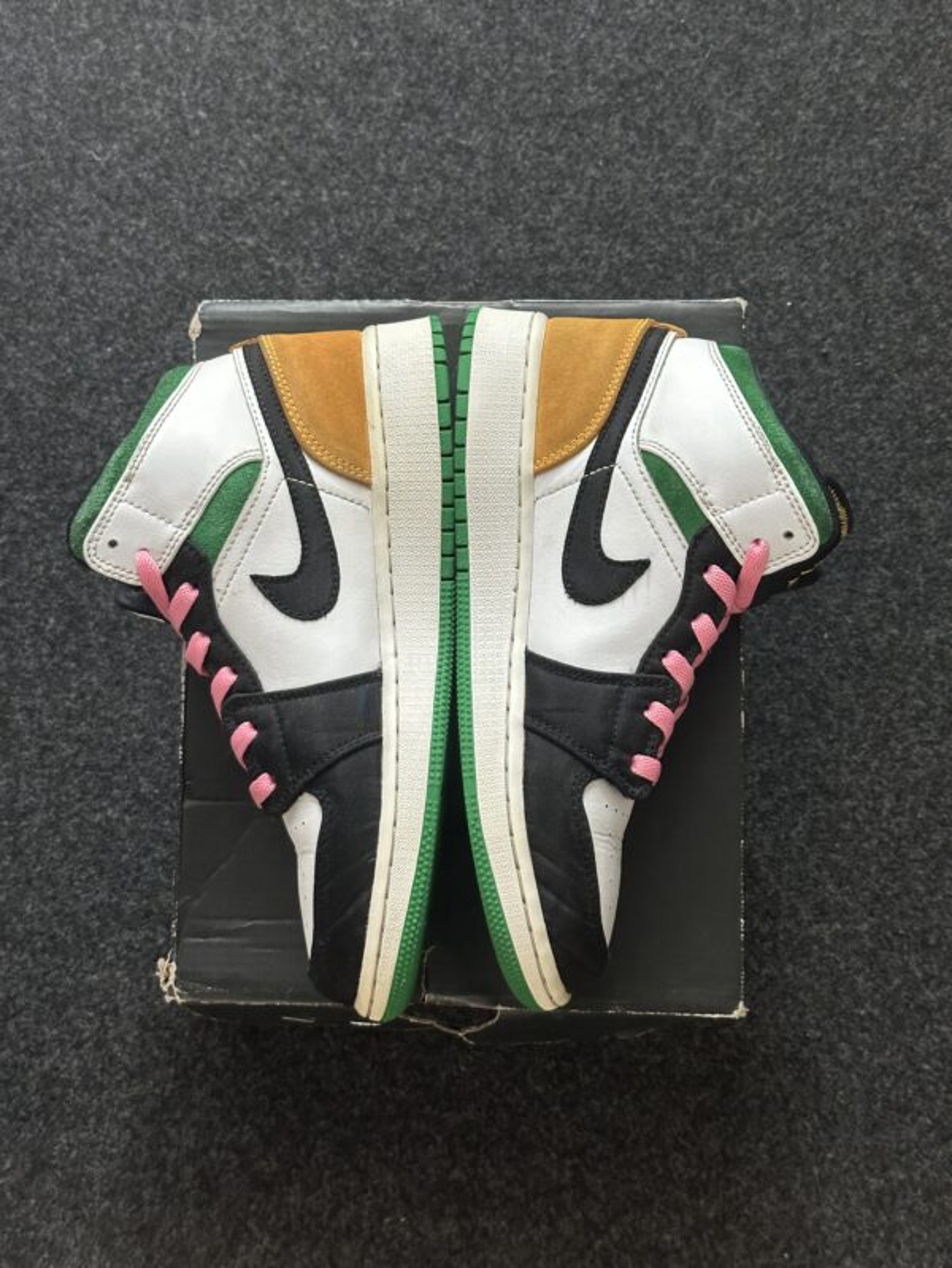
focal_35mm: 48
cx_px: 476
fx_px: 1759
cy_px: 634
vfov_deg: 39.6
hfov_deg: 30.3
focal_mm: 6.86
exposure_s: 1/33
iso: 320
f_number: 1.78
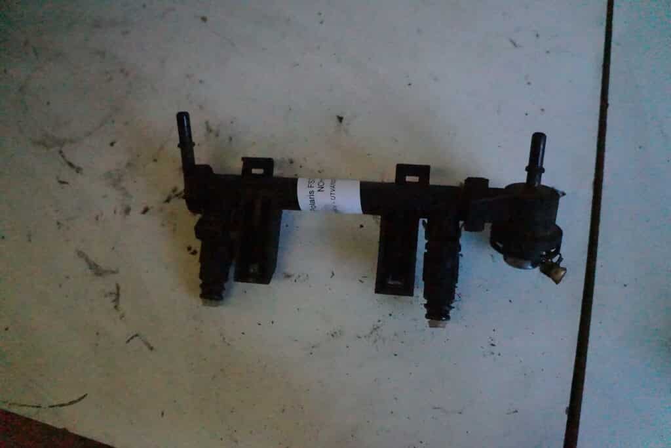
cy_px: 224
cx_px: 336
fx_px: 503
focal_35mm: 27
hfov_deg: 67.4
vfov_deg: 47.9
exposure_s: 1/2500
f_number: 3.5
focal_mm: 18
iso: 16000
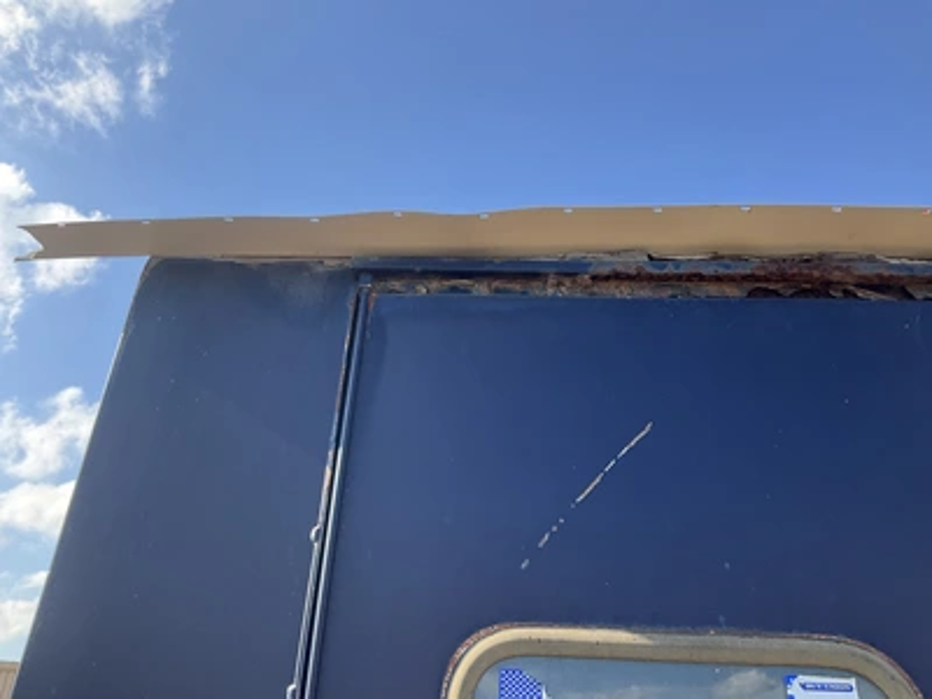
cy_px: 350
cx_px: 466
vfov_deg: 48.2
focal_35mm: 29
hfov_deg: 61.7
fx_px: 781
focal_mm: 3
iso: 25
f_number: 1.8
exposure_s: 1/509
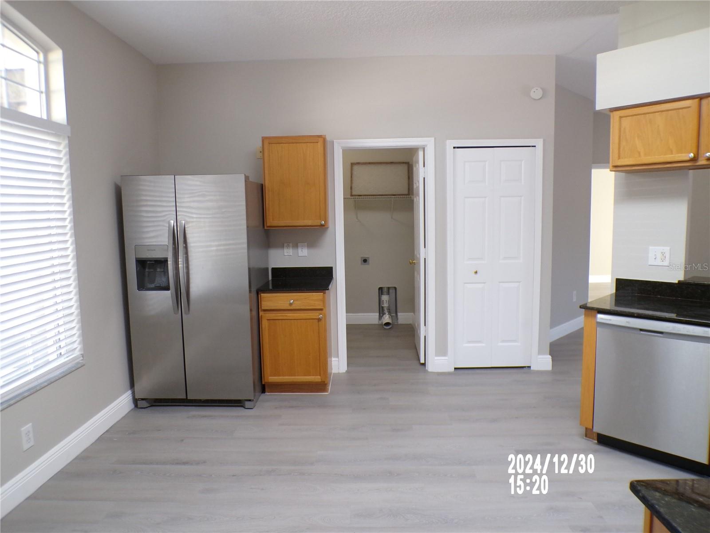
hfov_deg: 71.6
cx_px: 355
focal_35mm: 24
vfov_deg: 56.8
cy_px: 266
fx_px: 492
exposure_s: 1/34
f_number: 3
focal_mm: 4.3
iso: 200
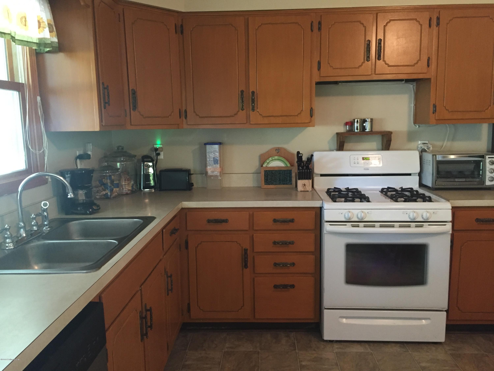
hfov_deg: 61.7
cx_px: 247
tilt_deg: -8.3
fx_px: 414
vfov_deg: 48.2
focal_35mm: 29
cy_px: 186
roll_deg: +1.1
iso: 250
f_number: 2.2
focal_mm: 4.15
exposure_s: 1/17
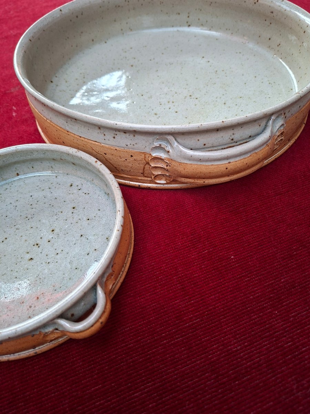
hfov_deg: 58.9
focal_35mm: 23
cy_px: 207
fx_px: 275
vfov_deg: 73.9
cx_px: 155
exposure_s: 1/100
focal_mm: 5.54
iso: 250
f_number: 1.8
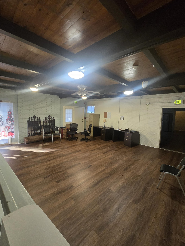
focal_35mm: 14
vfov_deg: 102.0
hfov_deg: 85.7
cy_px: 118
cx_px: 95
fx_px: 100
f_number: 2.2
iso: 800
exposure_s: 1/60
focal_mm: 2.2
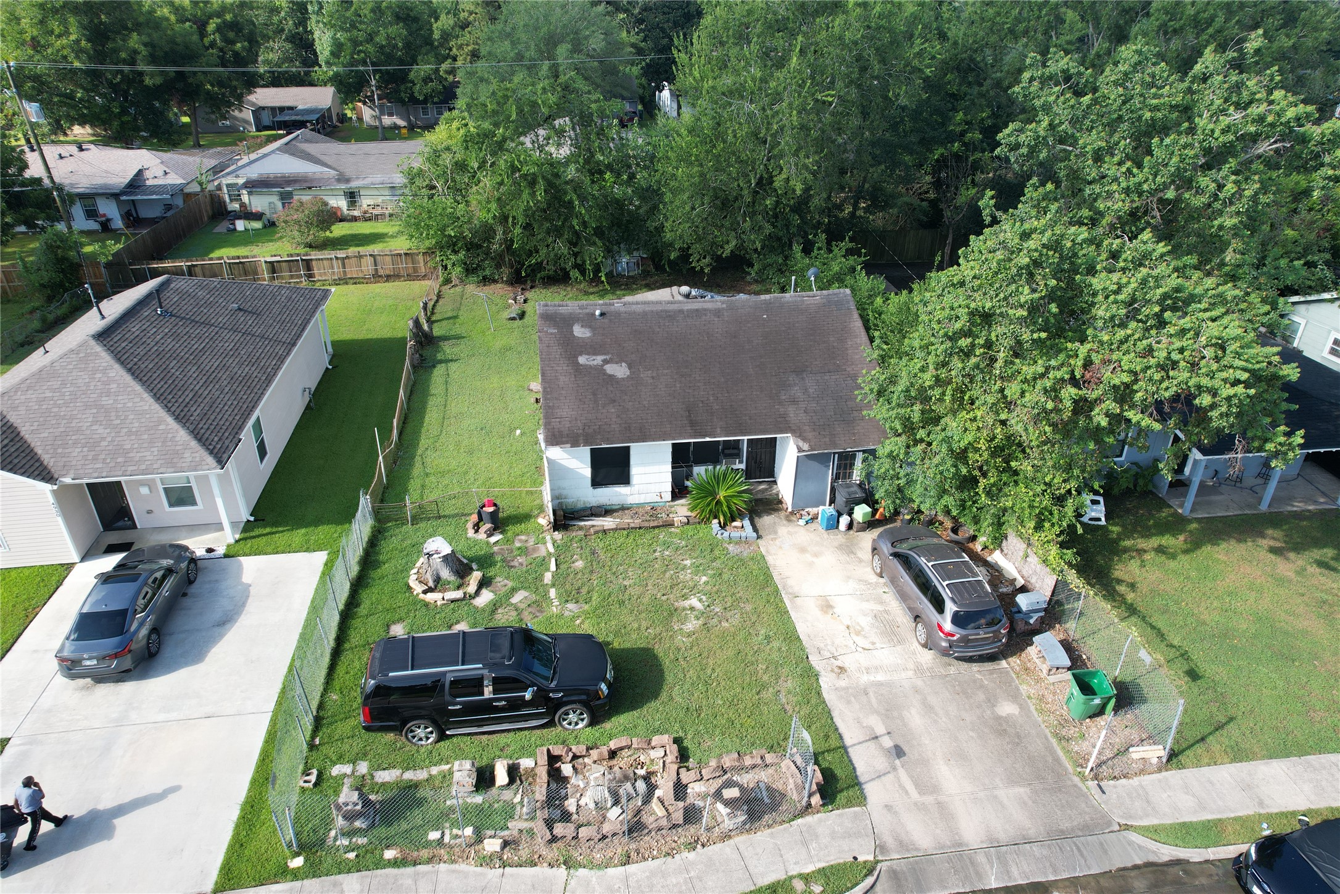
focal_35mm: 22
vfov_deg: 57.2
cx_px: 670
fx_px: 819
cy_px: 447
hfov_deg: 78.6
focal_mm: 8.38
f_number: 2.8
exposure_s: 1/640
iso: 120
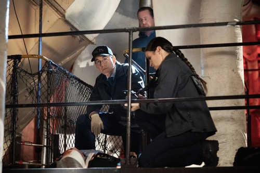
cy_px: 86
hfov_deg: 23.9
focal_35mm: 85
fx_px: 614
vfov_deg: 16.1
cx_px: 130
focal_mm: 85
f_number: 2.5
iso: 12800
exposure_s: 1/250
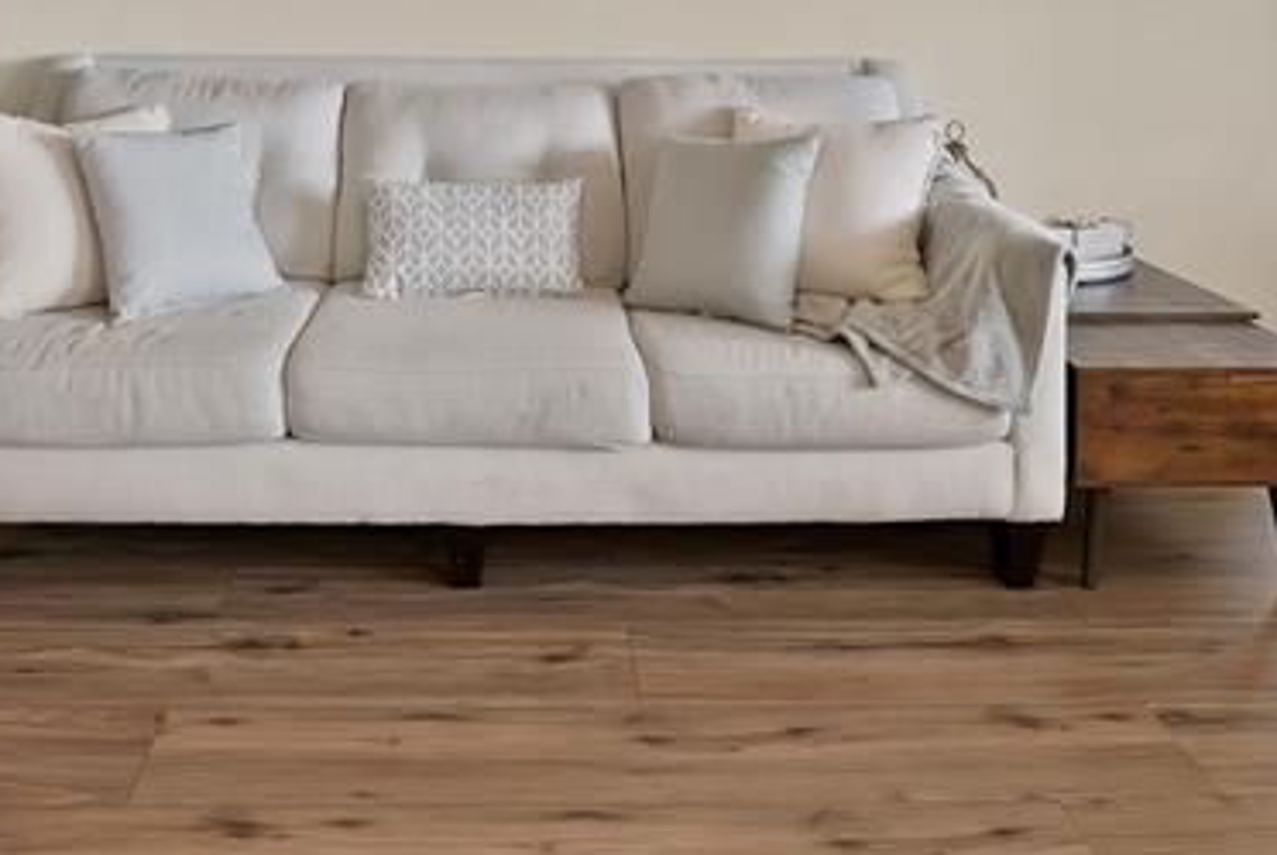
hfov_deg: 56.7
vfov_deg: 35.3
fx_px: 1172
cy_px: -48
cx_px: 511
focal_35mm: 33
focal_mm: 12
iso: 640
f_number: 9
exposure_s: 1/3
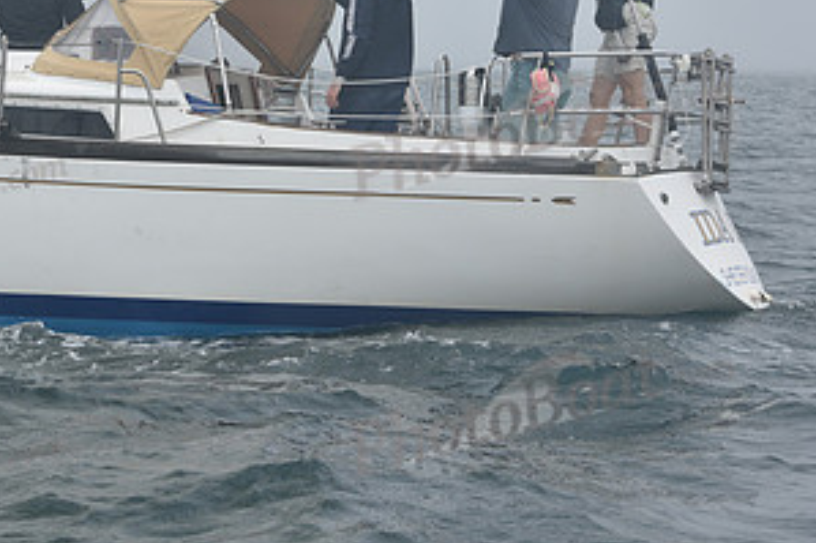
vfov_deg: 10.0
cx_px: 210
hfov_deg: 15.0
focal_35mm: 136
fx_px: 3081
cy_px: 26
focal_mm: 70
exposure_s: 1/800
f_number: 10
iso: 250
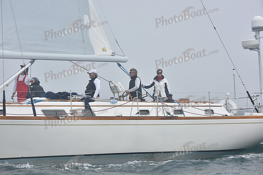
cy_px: 88
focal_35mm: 116
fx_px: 848
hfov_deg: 17.6
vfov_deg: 11.8
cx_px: 132
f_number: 11
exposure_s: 1/800
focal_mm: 116
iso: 250
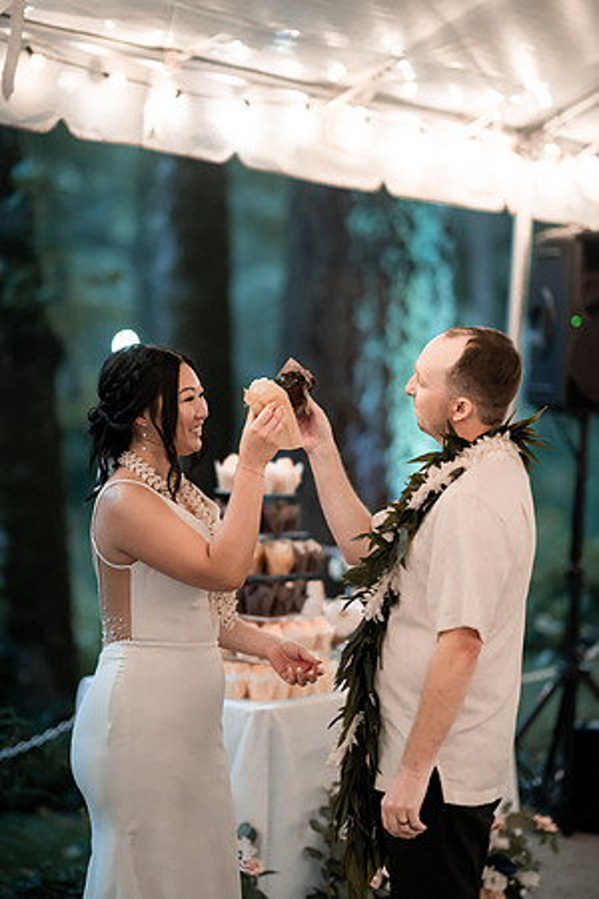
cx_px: 300
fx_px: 2121
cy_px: 450
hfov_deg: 16.1
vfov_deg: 23.9
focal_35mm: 85
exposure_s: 1/400
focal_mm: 85
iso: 1600
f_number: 1.4
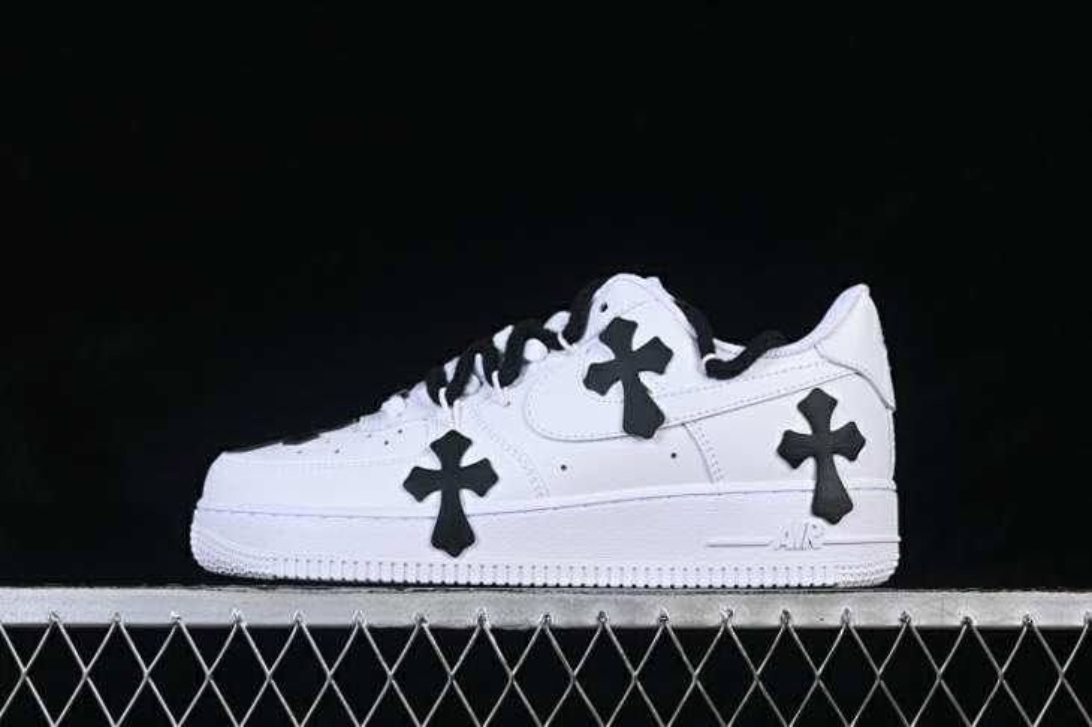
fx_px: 2274
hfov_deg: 27.0
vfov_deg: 18.2
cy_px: 364
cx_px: 546
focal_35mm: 75
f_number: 8
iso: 160
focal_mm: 50
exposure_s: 1/80
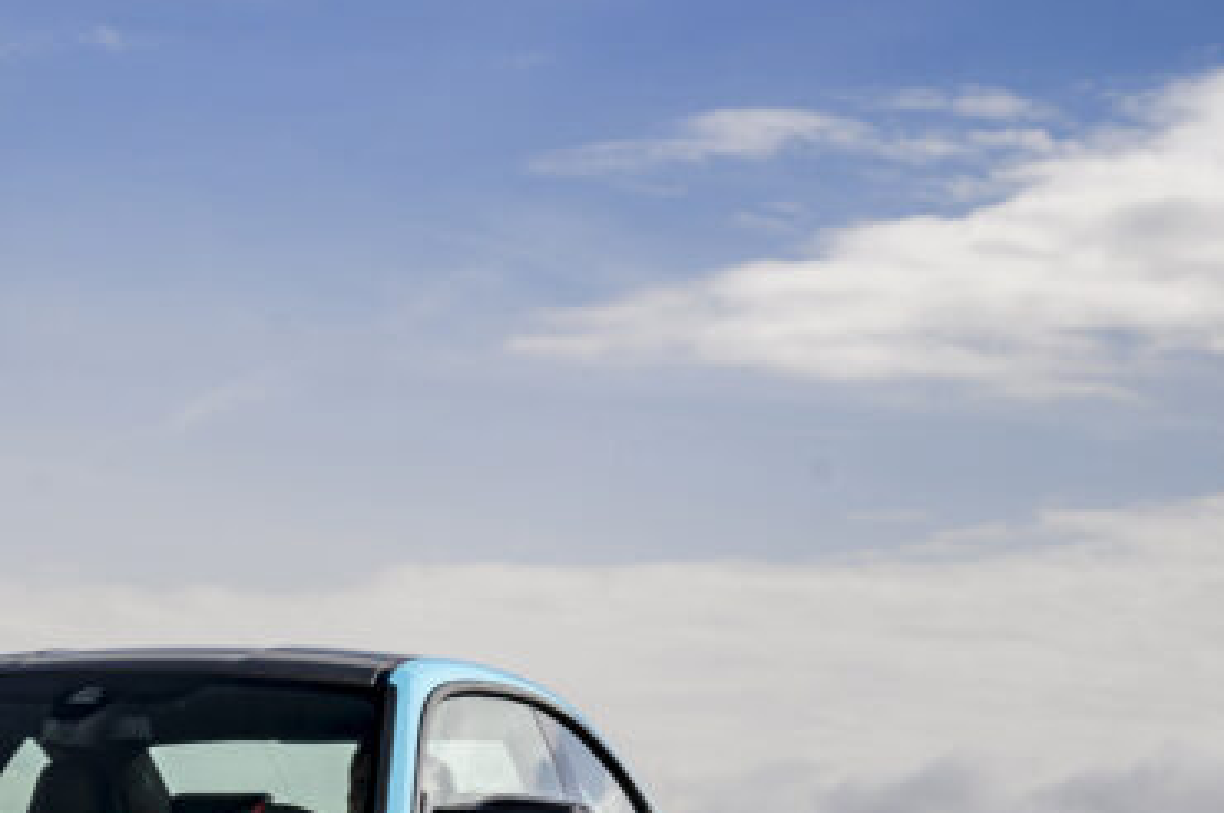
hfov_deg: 15.0
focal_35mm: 133
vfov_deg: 10.1
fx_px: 4518
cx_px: -185
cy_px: 987
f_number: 11
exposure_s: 1/13
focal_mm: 48
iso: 32
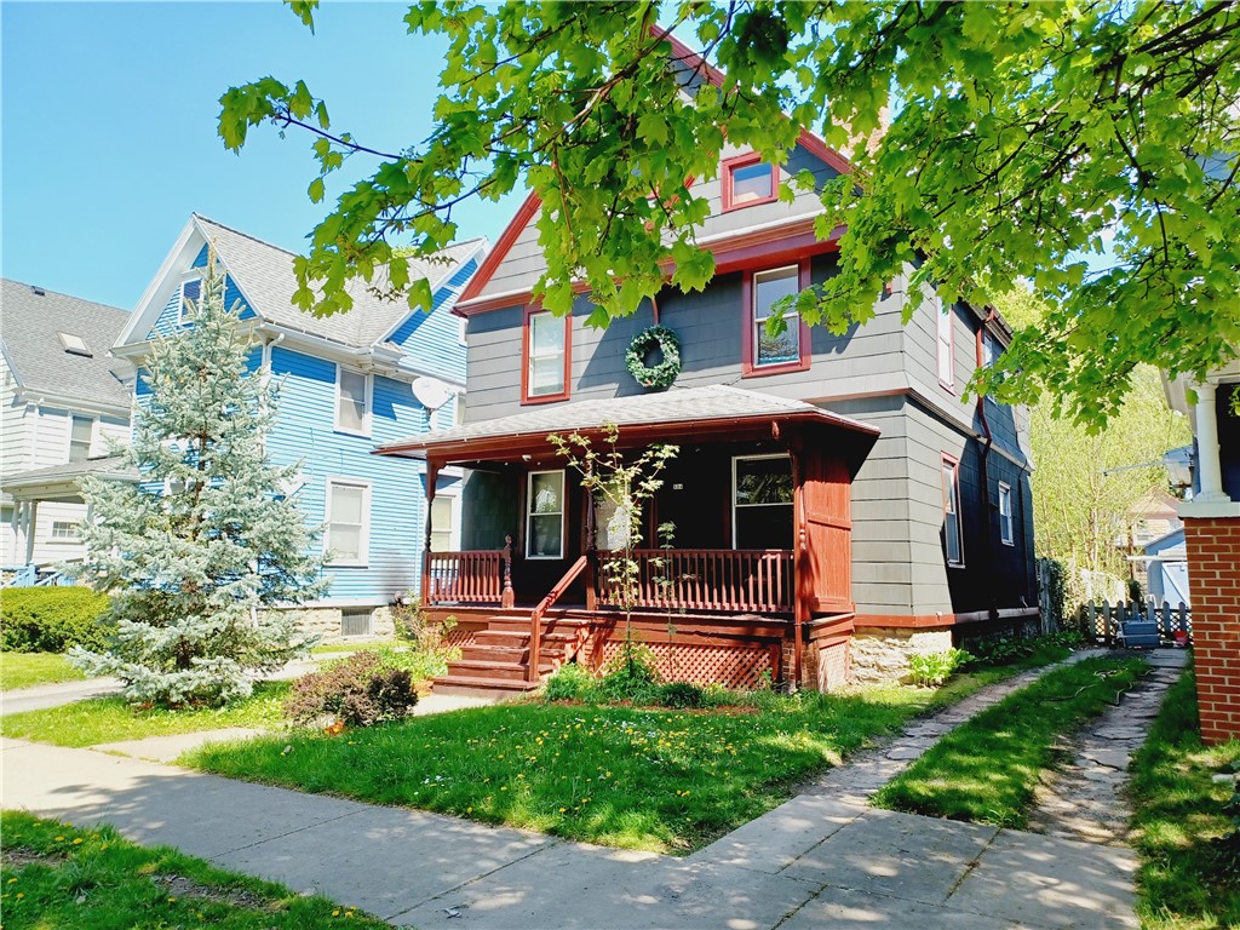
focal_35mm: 25
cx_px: 620
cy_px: 465
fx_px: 896
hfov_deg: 69.4
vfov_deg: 54.9
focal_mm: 4.6
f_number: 1.8
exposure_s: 1/172
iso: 32
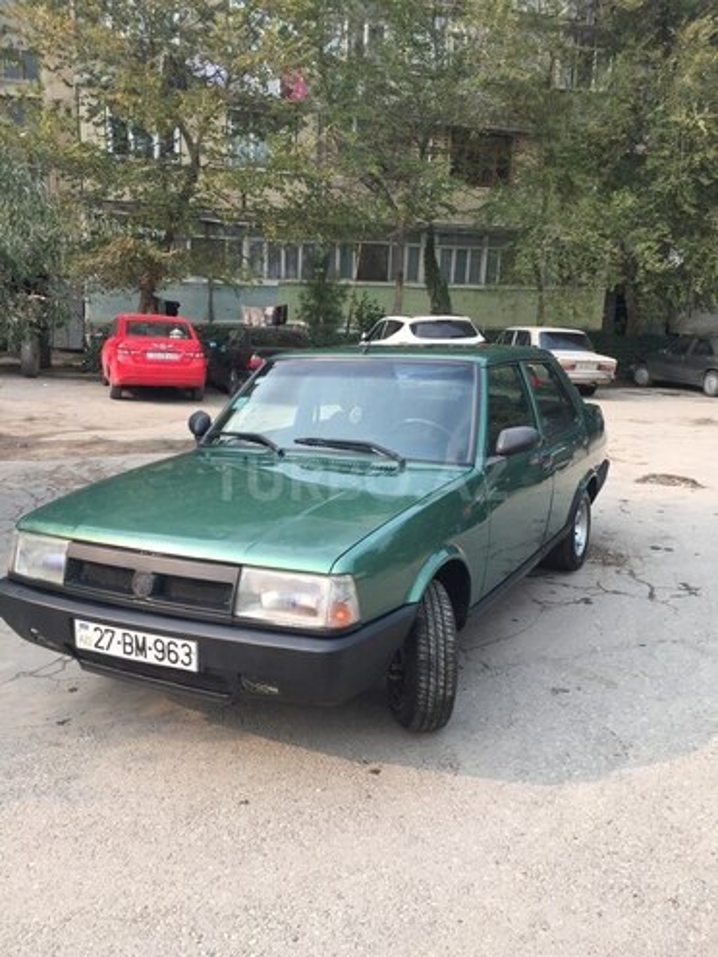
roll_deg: -1.6
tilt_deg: -11.5
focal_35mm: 29
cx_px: 359
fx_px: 802
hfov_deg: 48.2
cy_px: 478
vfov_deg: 61.7
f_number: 2.2
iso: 32
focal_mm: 4.15
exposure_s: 1/482
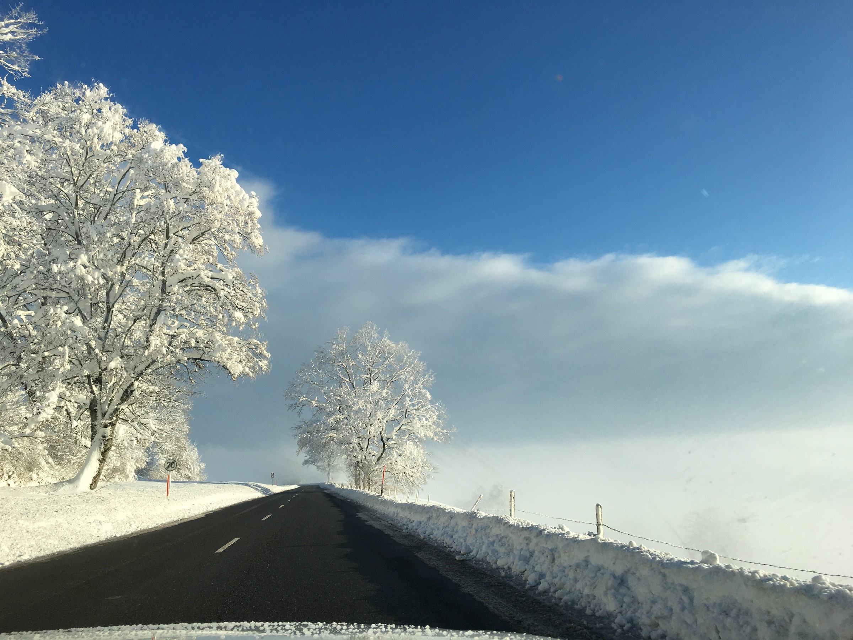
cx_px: 426
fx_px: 715
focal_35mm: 29
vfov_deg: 48.2
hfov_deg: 61.7
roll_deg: +3.6
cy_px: 320
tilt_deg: +9.5
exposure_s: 1/1603
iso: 25
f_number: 2.2
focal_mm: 4.15
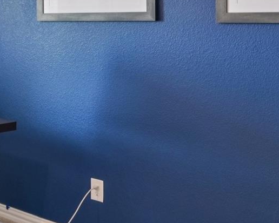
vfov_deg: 22.2
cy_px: 16
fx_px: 553
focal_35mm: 67
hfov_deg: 24.0
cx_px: -107
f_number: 8
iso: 400
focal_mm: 18
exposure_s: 1/15
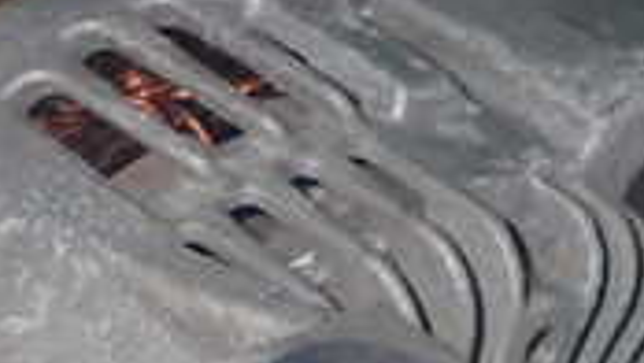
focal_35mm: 135
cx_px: 244
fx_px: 2306
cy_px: 341
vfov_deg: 9.0
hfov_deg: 15.9
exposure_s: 1/40
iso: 500
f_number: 7.1
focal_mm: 6.37
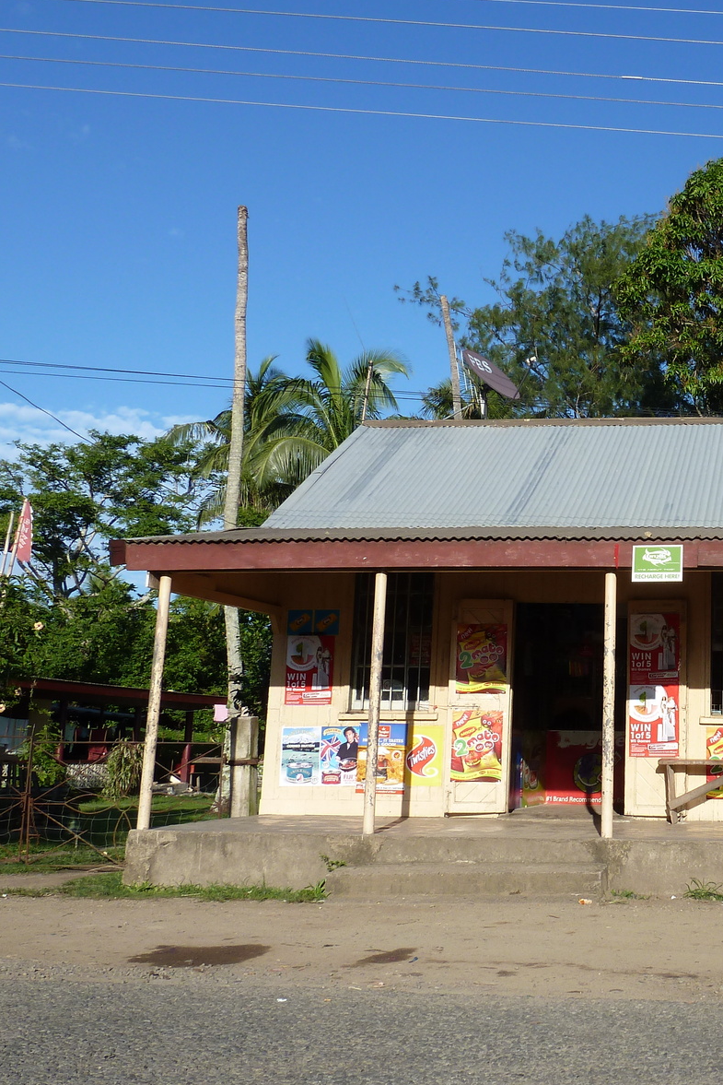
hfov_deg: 30.4
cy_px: 549
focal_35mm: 41
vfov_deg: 47.4
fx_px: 1235
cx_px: 721
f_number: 4.5
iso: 80
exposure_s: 1/500
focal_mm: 4.7
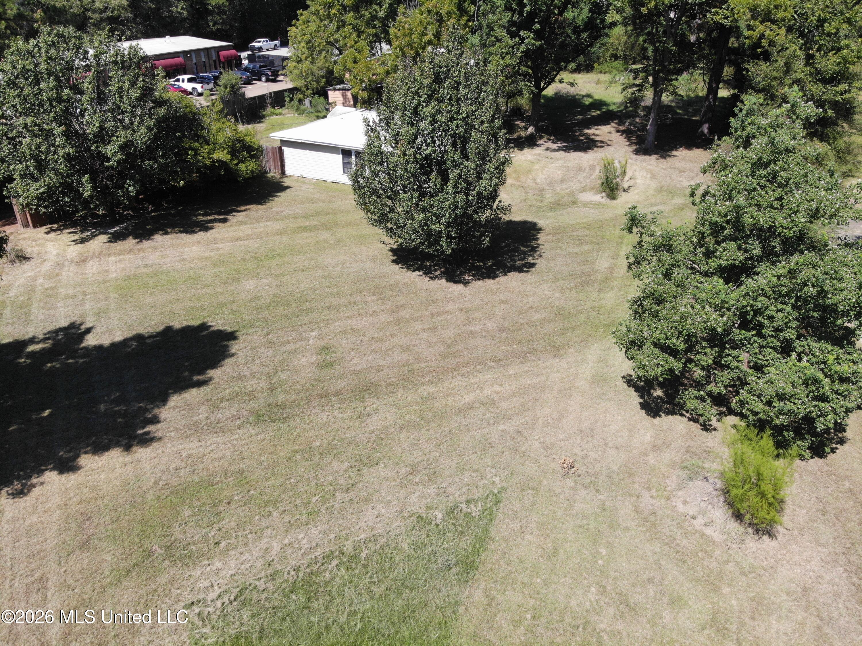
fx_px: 597
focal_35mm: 24
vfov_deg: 56.8
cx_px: 431
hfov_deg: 71.6
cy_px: 323
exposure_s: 1/712
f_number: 2.8
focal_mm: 4.5
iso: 105
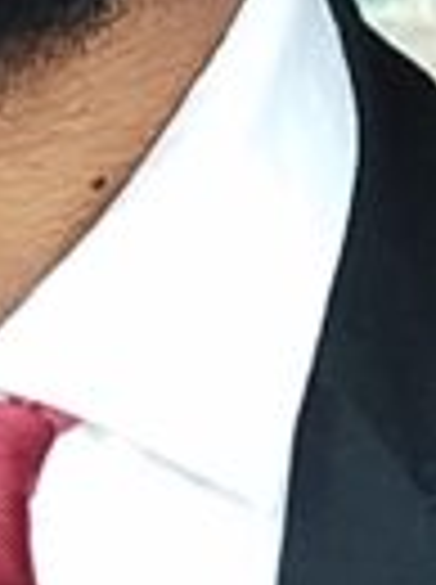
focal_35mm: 379
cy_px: 130
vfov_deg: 5.2
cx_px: -85
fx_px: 6386
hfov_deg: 3.9
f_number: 1.7
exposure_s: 1/33
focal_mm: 5.31
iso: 500
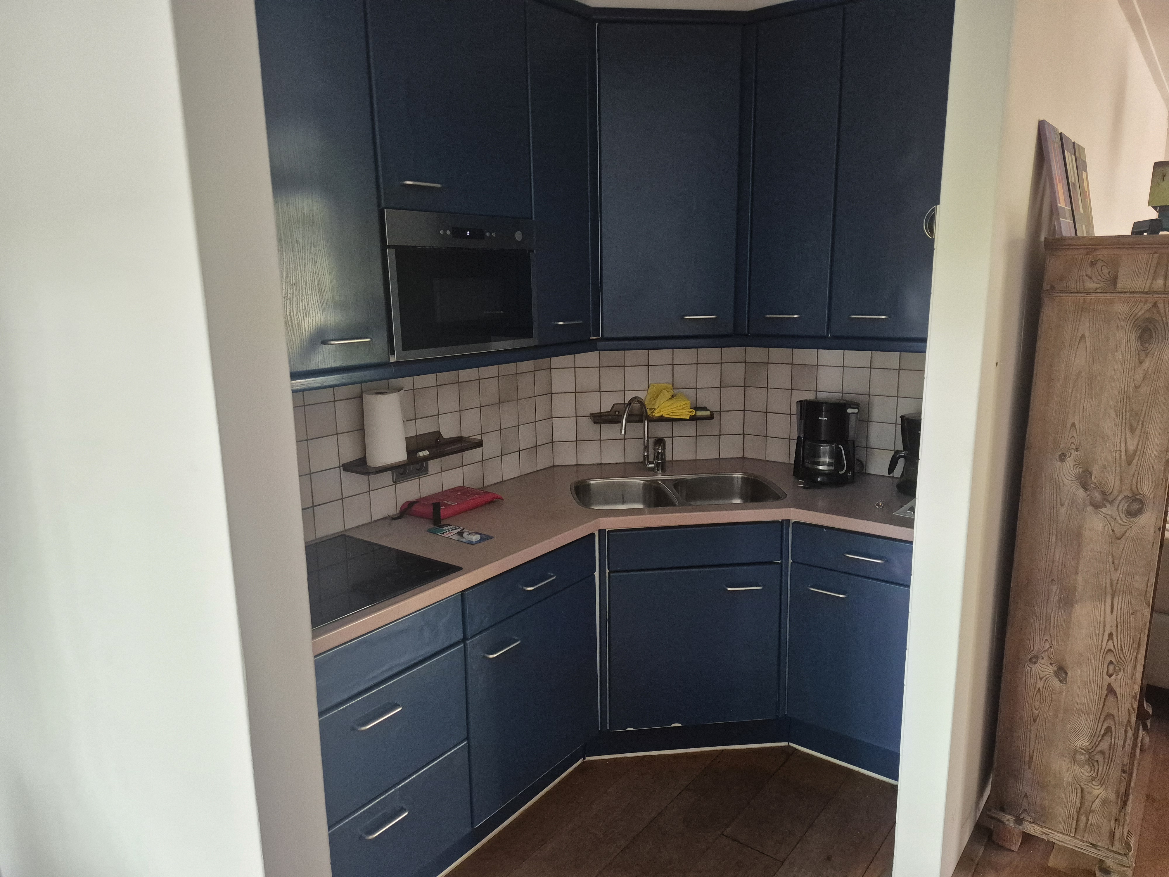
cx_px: 584
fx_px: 777
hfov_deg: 73.9
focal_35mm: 23
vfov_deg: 58.9
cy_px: 438
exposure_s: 1/100
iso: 1250
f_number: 1.8
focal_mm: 5.4
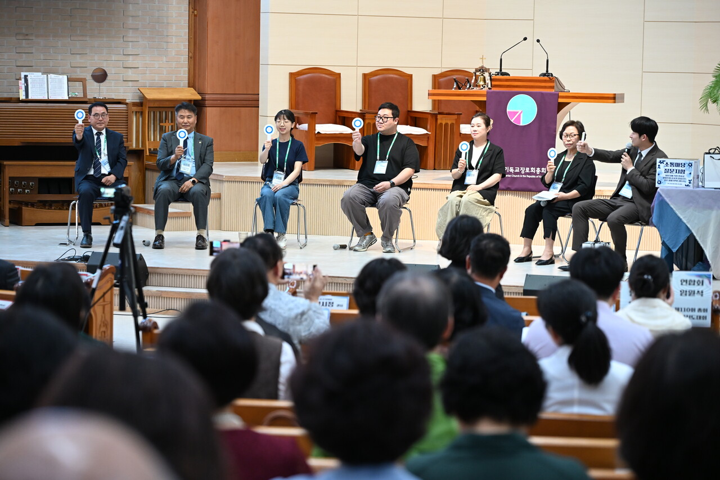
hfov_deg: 21.7
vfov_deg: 14.5
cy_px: 240
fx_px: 1880
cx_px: 360
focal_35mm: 94
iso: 2200
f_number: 4
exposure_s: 1/125
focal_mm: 94
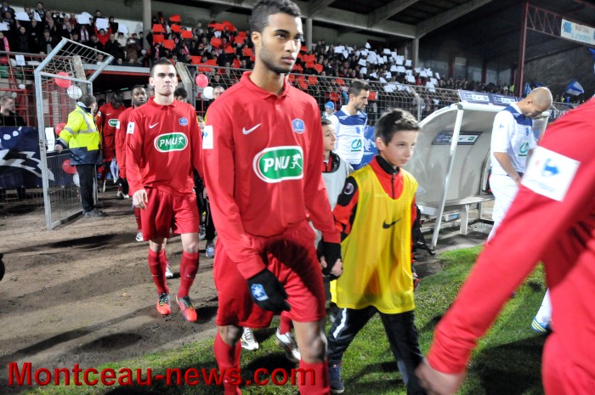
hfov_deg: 67.4
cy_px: 198
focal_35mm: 27
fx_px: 446
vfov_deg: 47.8
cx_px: 298
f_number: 5.6
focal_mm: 18
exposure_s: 1/125
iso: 3200
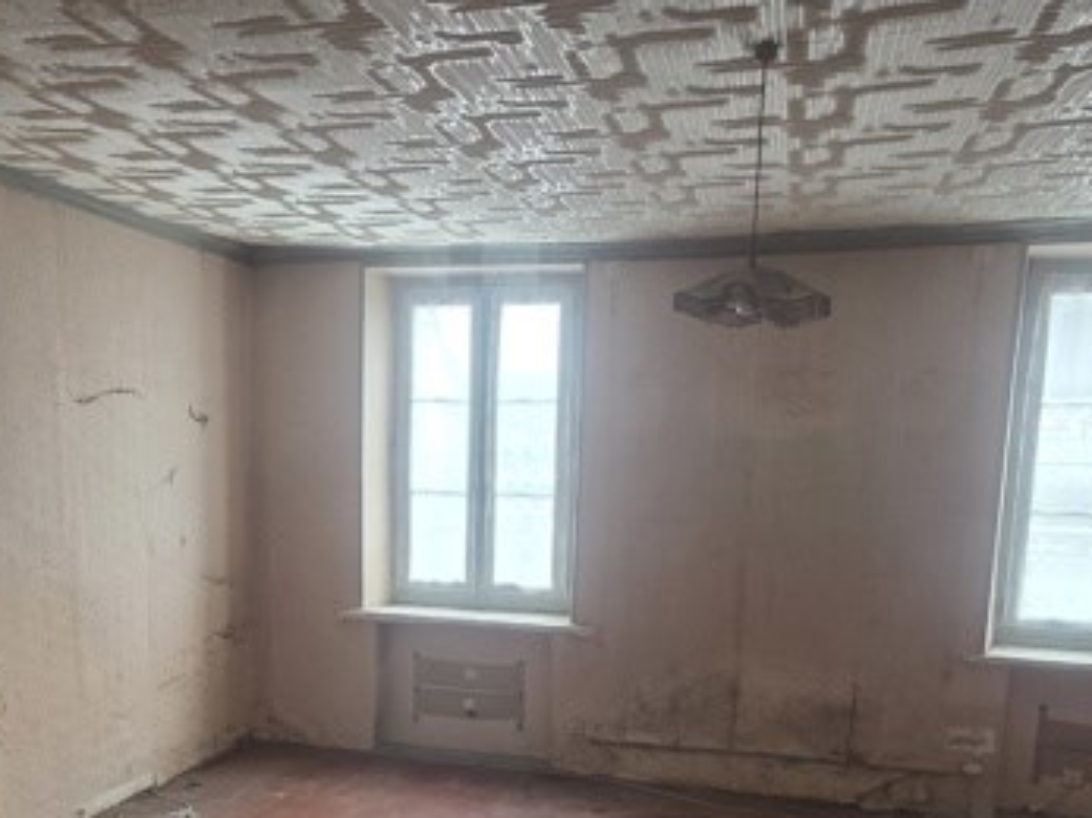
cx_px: 459
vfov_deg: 45.2
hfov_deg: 59.7
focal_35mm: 30
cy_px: 610
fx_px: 946
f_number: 2.2
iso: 500
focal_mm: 2.2
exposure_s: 1/50
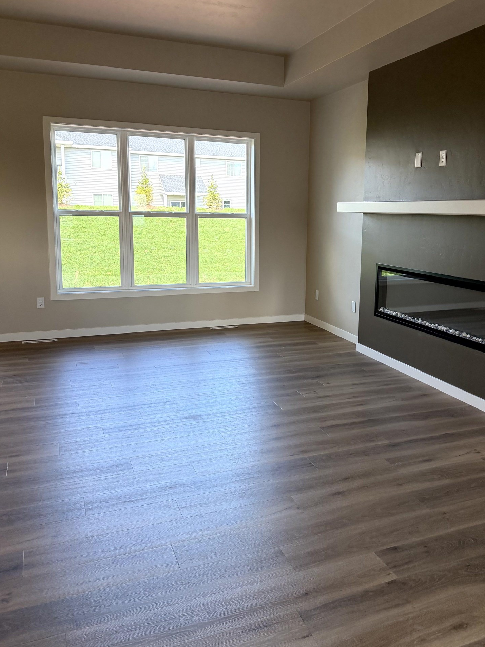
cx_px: 290
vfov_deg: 61.5
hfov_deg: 48.0
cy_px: 290
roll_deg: -1.8
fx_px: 542
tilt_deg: -7.3
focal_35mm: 29
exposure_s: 1/204
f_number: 1.78
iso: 200
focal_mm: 6.76
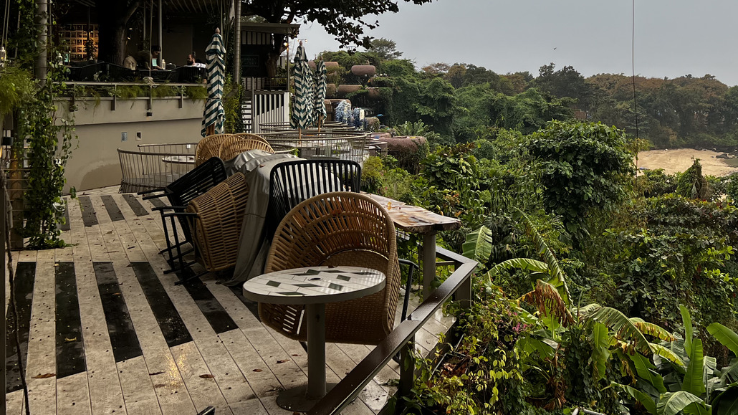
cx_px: 517
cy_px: 75
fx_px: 861
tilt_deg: +0.5
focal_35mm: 44
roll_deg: +0.7
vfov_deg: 26.5
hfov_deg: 45.4
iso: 50
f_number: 1.5
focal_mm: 5.7
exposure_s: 1/434
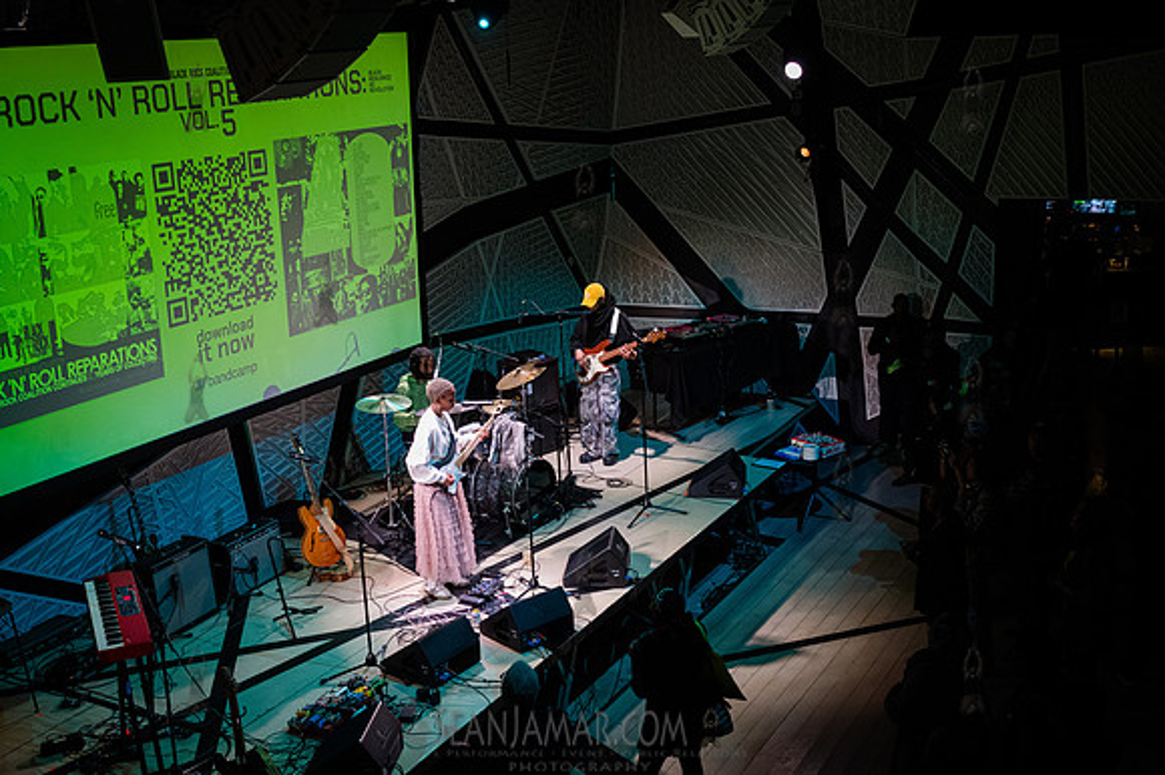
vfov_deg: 32.6
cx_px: 582
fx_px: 1326
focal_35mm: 41
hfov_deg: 47.4
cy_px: 388
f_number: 5
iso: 10000
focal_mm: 41
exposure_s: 1/400
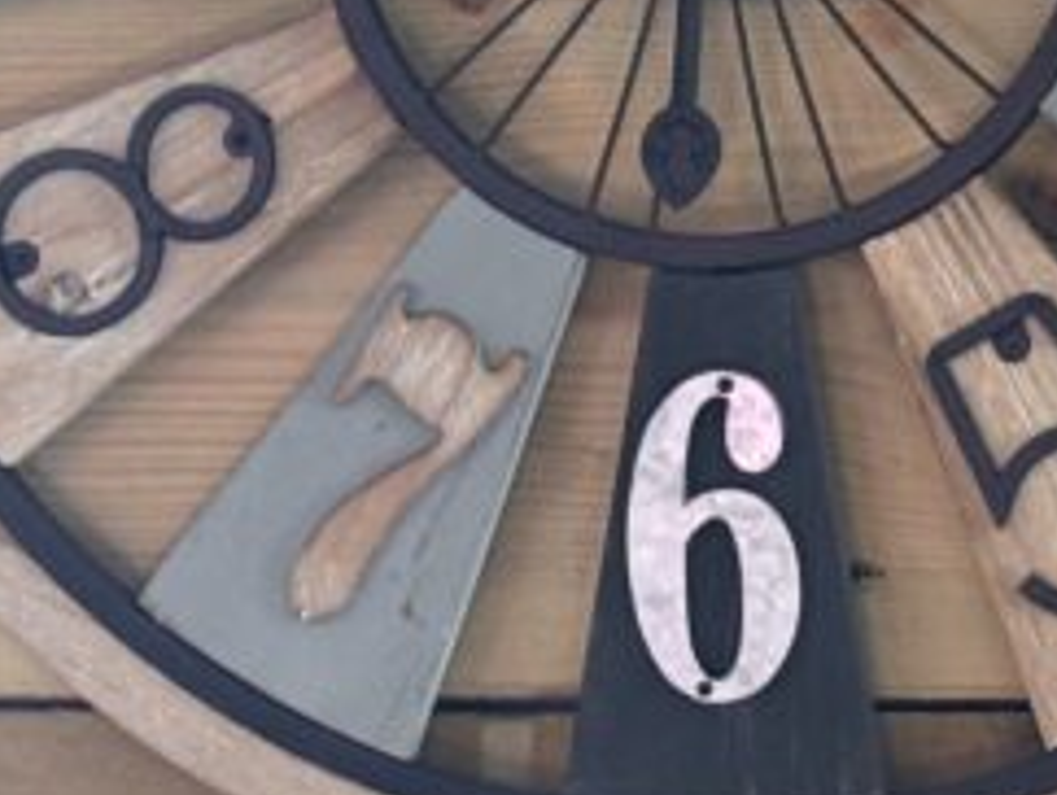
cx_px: 1315
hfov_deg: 8.9
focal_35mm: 220
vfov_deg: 6.7
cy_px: 52
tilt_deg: +3.8
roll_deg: -0.3
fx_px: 6724
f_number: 1.6
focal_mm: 5.96
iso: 160
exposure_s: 1/43
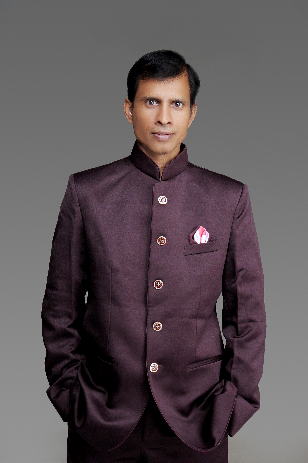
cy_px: 232
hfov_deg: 18.1
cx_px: 154
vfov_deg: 27.0
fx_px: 965
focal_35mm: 75
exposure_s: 1/125
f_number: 10
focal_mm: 50
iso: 200
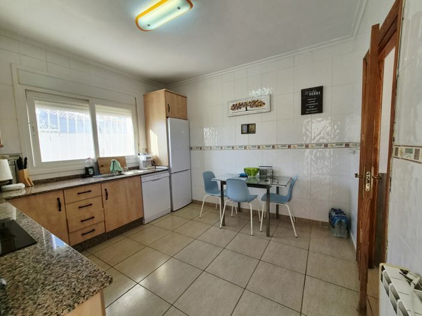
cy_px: 158
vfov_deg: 89.9
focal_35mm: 13
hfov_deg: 106.2
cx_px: 211
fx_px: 158
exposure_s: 1/119
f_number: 2.2
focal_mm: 2.2
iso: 50
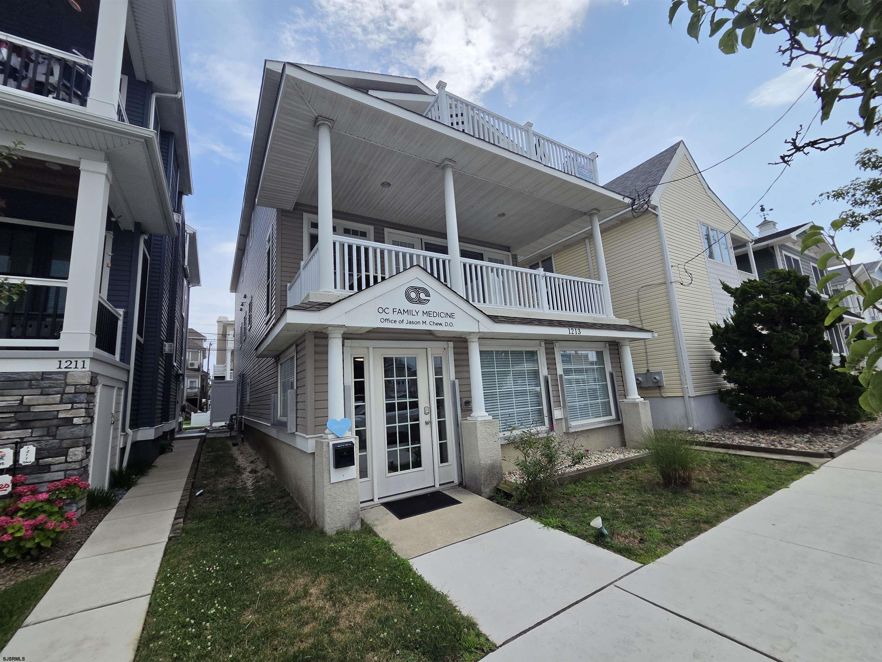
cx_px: 441
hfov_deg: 106.2
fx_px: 331
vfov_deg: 89.9
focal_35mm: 13
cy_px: 331
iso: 100
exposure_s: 1/3747
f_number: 2.2
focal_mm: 2.2
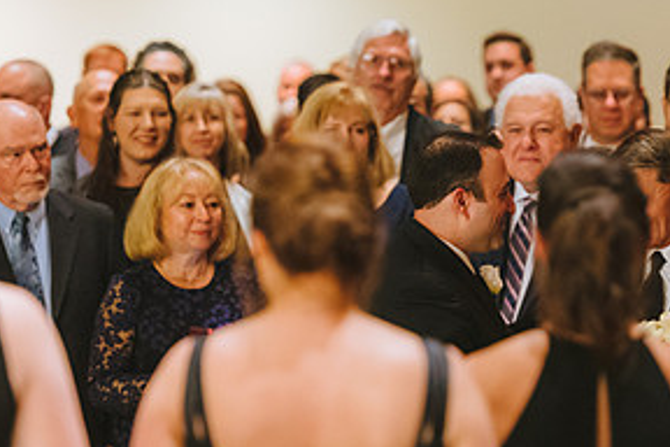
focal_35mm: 326
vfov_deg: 4.2
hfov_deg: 6.3
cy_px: 351
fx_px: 6067
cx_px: 526
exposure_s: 1/125
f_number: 2.8
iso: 5000
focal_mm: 150
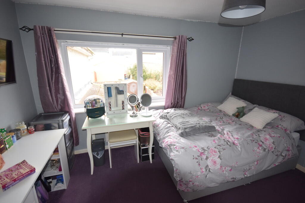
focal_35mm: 16
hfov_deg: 95.0
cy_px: 102
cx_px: 152
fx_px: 140
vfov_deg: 72.1
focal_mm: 11
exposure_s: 1/125
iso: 800
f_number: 5.6
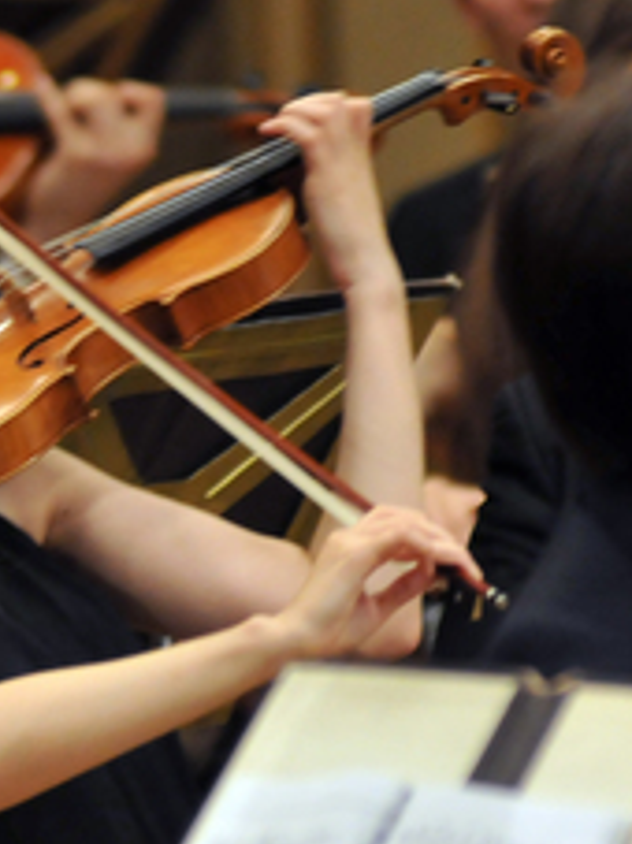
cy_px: 545
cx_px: -59
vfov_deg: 2.2
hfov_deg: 1.7
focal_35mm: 889
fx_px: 21662
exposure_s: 1/125
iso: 1000
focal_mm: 200
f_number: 2.8
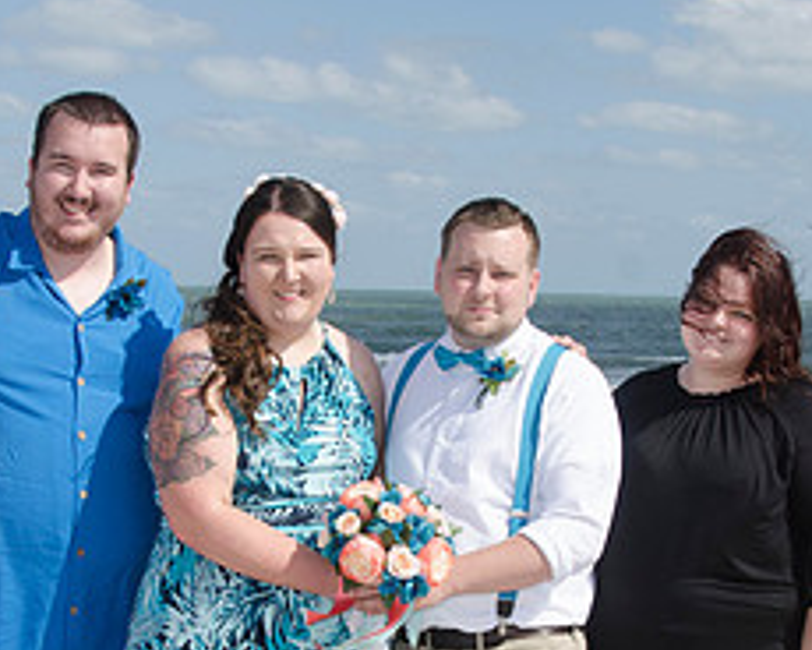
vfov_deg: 19.4
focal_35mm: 78
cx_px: 357
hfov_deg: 24.4
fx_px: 1875
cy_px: 555
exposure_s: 1/250
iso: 100
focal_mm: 22
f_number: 10
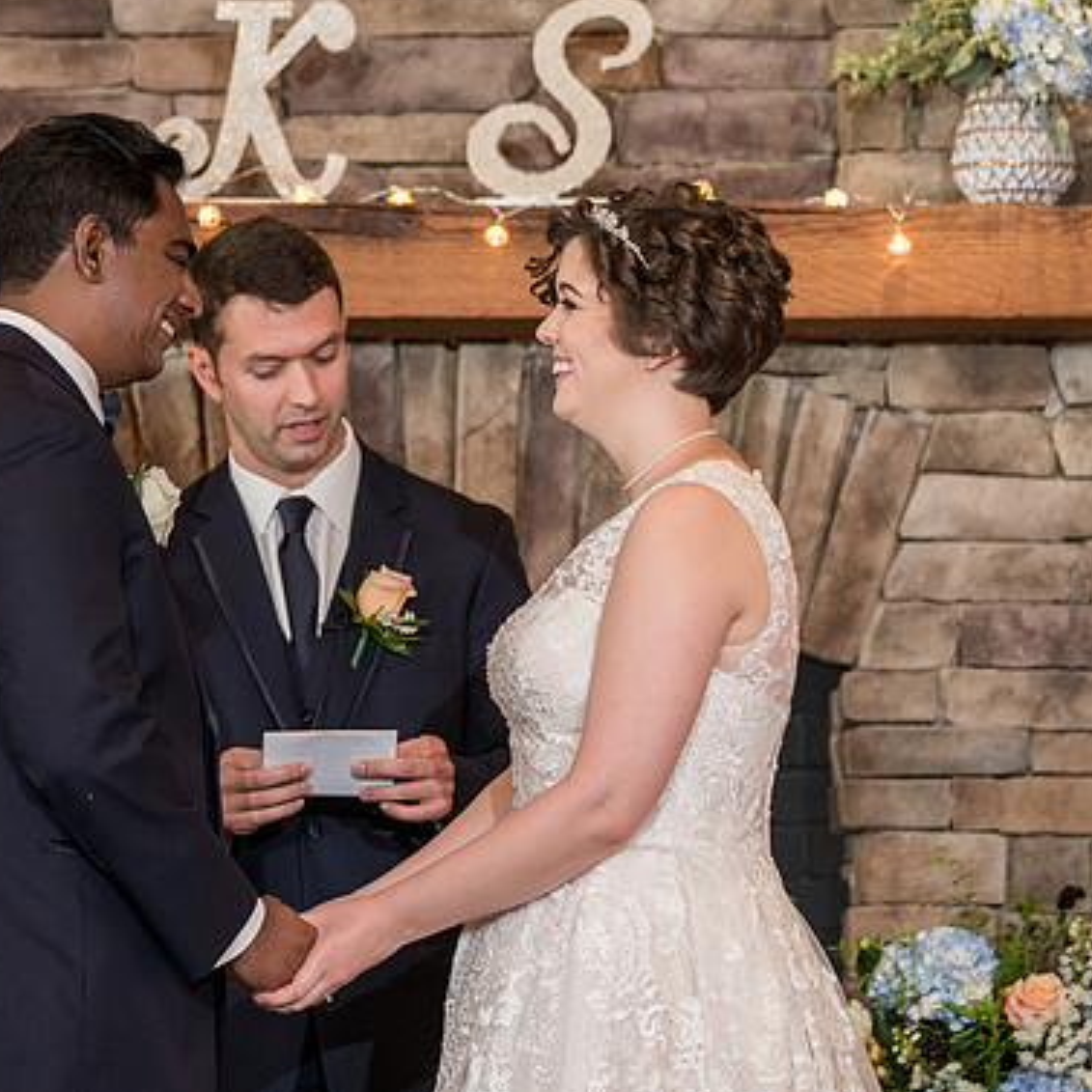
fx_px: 6781
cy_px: 495
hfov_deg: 9.2
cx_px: 335
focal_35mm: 190
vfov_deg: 9.2
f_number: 4
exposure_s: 1/100
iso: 2000
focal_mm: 135
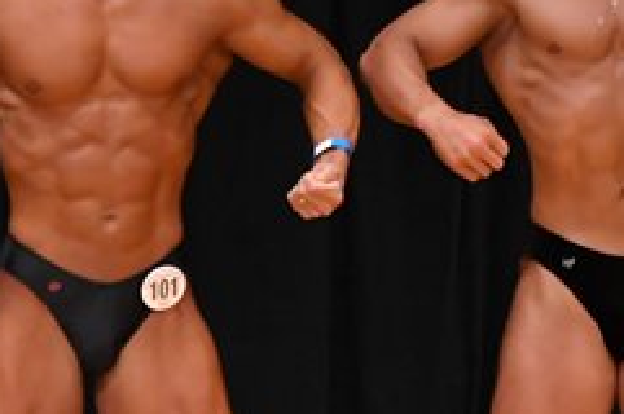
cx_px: 946
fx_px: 15890
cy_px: 269
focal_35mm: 918
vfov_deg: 1.5
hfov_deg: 2.2
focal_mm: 190
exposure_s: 1/400
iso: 4000
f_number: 5.6
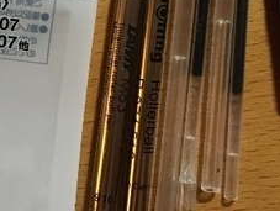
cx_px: -1
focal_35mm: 102
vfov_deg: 13.9
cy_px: -80
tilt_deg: -86.8
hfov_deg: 18.7
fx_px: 826
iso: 200
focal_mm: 4.15
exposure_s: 1/30
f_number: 2.2
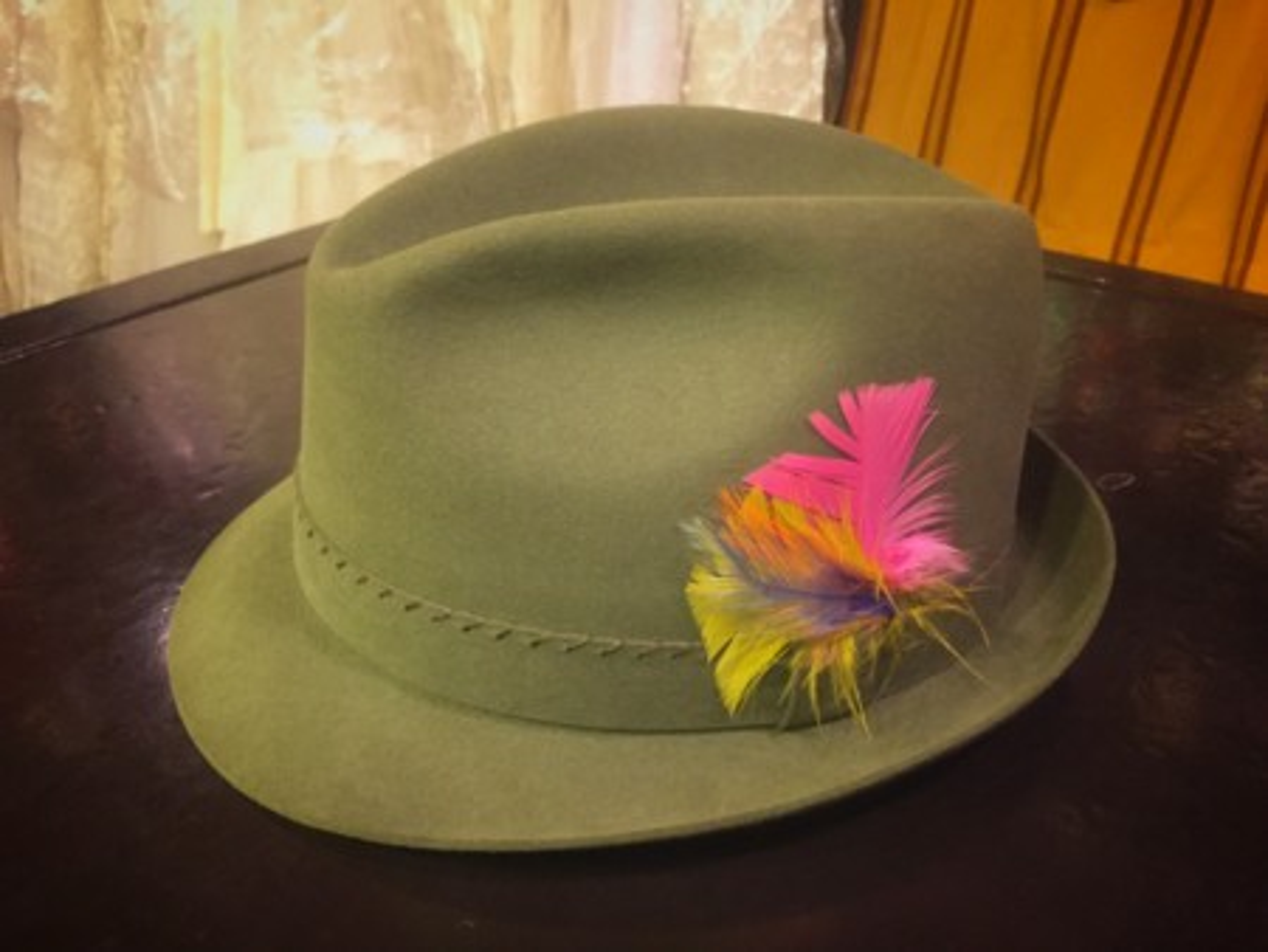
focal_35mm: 29
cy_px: 476
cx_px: 634
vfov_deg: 48.3
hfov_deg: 61.6
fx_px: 1063
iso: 250
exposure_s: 1/30
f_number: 2.2
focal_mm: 4.15
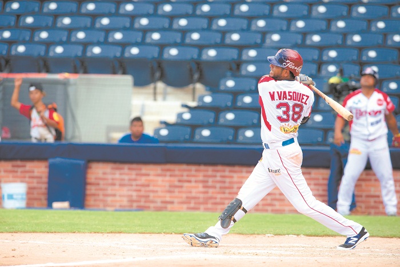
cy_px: 134
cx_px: 200
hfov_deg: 5.2
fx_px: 4445
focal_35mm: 400
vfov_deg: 3.4
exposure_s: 1/4000
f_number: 3.5
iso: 1250
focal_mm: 400
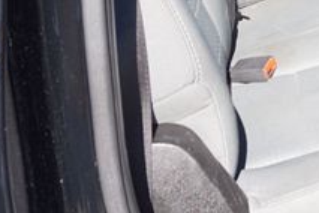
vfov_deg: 17.7
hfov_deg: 24.3
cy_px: -66
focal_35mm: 72
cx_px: 424
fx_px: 638
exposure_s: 1/80
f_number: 5.6
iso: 100
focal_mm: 16
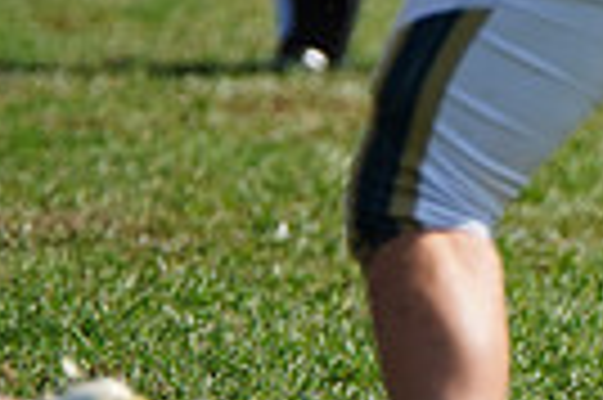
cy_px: -151
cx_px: 945
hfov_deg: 1.9
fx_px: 17934
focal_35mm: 1072
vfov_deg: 1.3
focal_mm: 247
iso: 400
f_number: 2.8
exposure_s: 1/5000
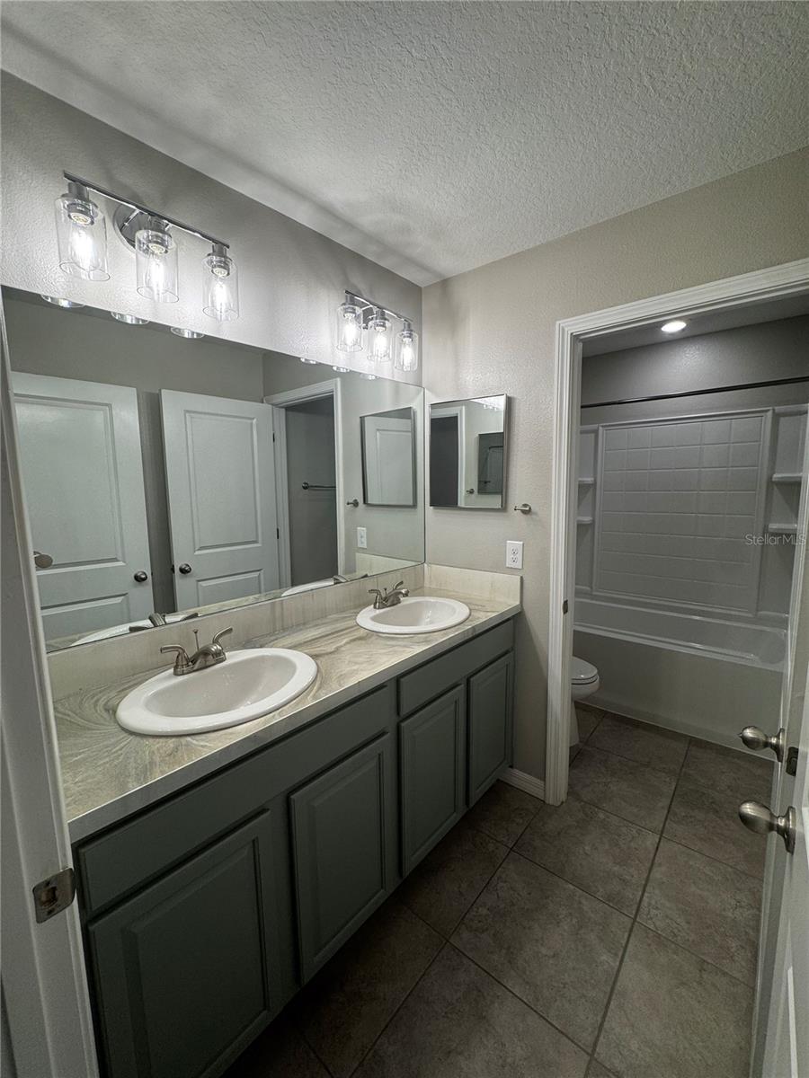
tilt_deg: -7.9
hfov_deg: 85.7
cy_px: 539
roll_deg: +0.9
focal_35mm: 14
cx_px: 404
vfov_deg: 102.1
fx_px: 436
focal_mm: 2.22
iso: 80
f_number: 2.2
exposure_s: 1/120
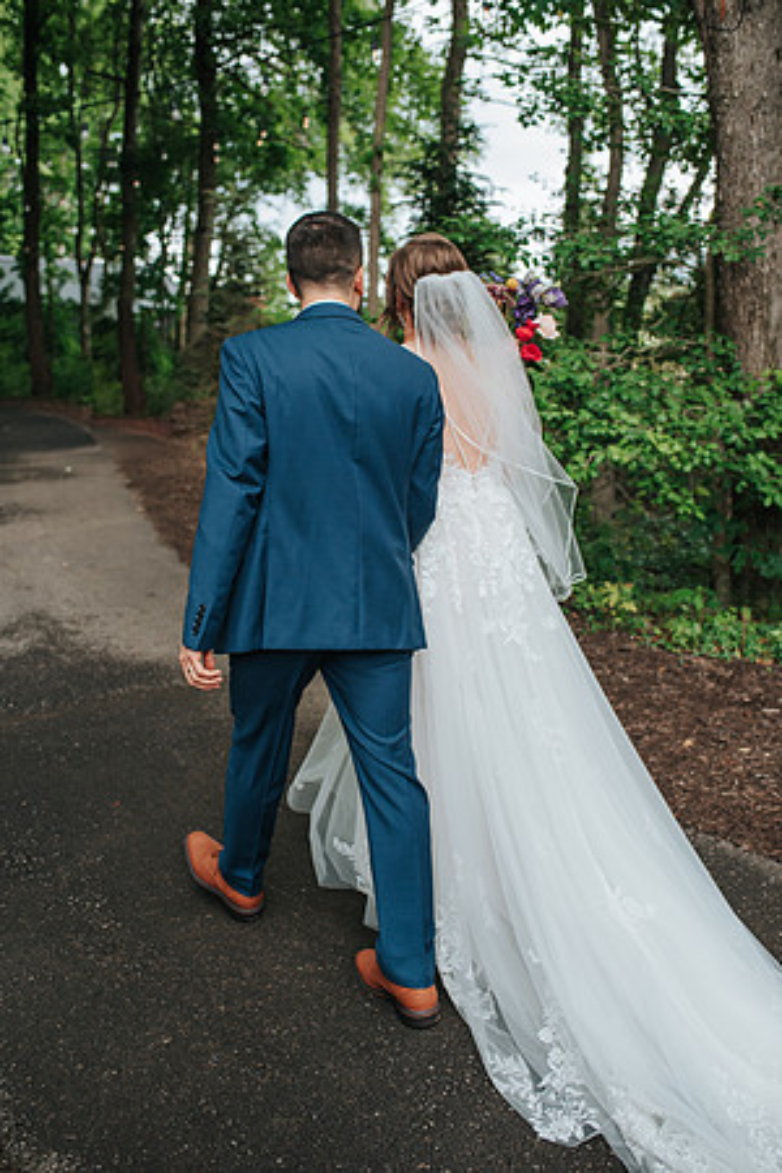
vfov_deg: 54.4
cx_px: 391
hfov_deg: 37.9
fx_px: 1140
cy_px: 586
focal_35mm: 35
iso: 500
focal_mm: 35
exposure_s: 1/800
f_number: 3.5
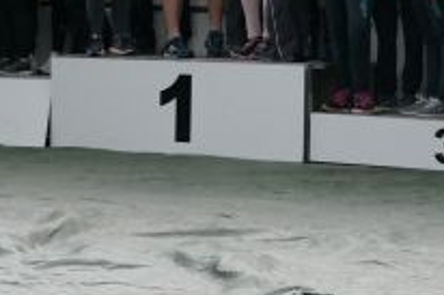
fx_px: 3216
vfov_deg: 5.2
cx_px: 222
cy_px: -81
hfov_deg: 7.9
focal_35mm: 261
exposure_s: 1/80
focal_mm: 55
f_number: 5.6
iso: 1600
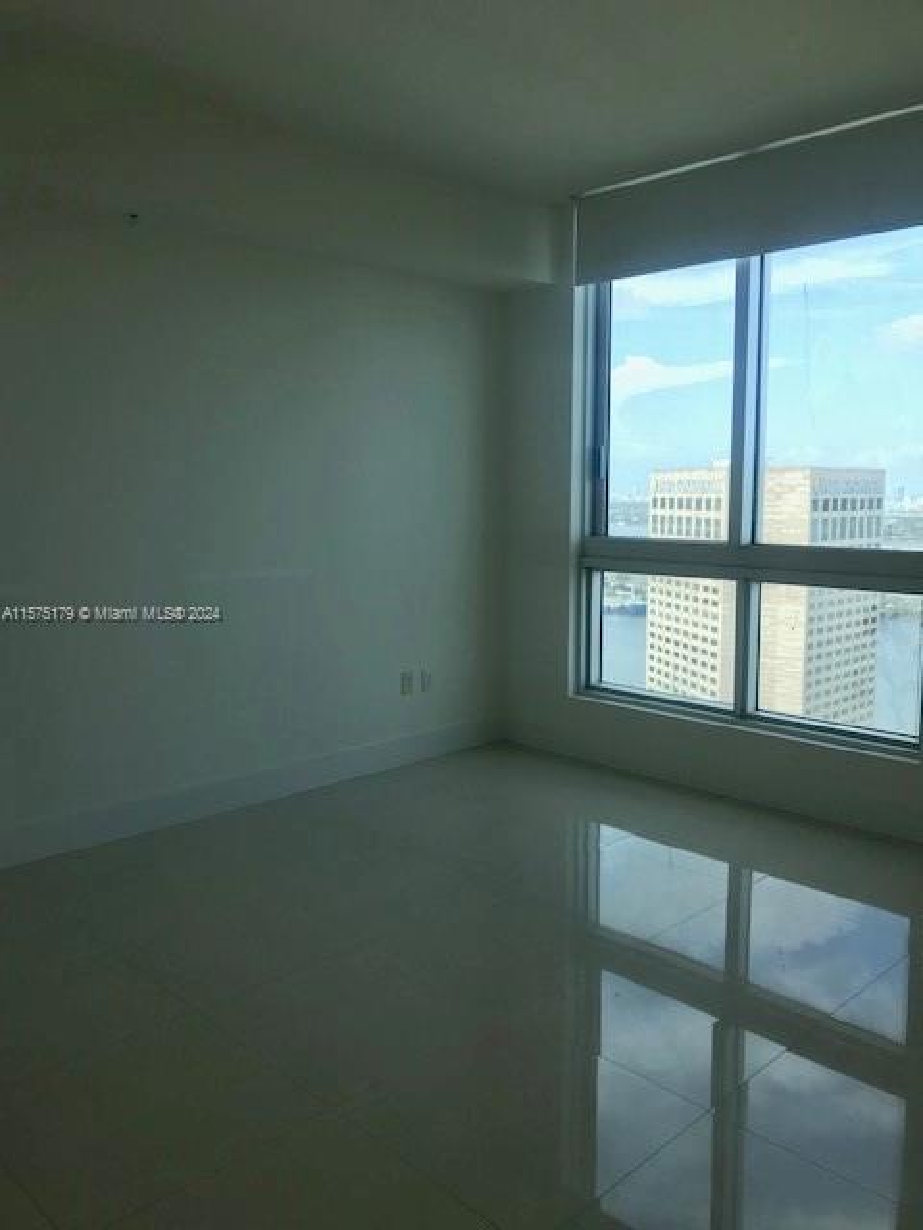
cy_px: 615
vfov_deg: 63.4
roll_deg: -0.5
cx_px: 462
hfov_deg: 49.7
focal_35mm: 28
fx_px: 995
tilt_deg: -4.8
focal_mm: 3.99
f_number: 1.8
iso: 20
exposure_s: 1/306
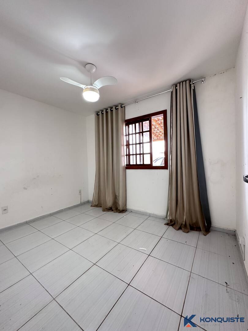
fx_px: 134
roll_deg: +0.9
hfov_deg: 85.7
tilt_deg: -0.8
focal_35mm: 14
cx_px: 124
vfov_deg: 102.1
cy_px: 166
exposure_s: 1/60
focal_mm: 2.22
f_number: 2.2
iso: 320
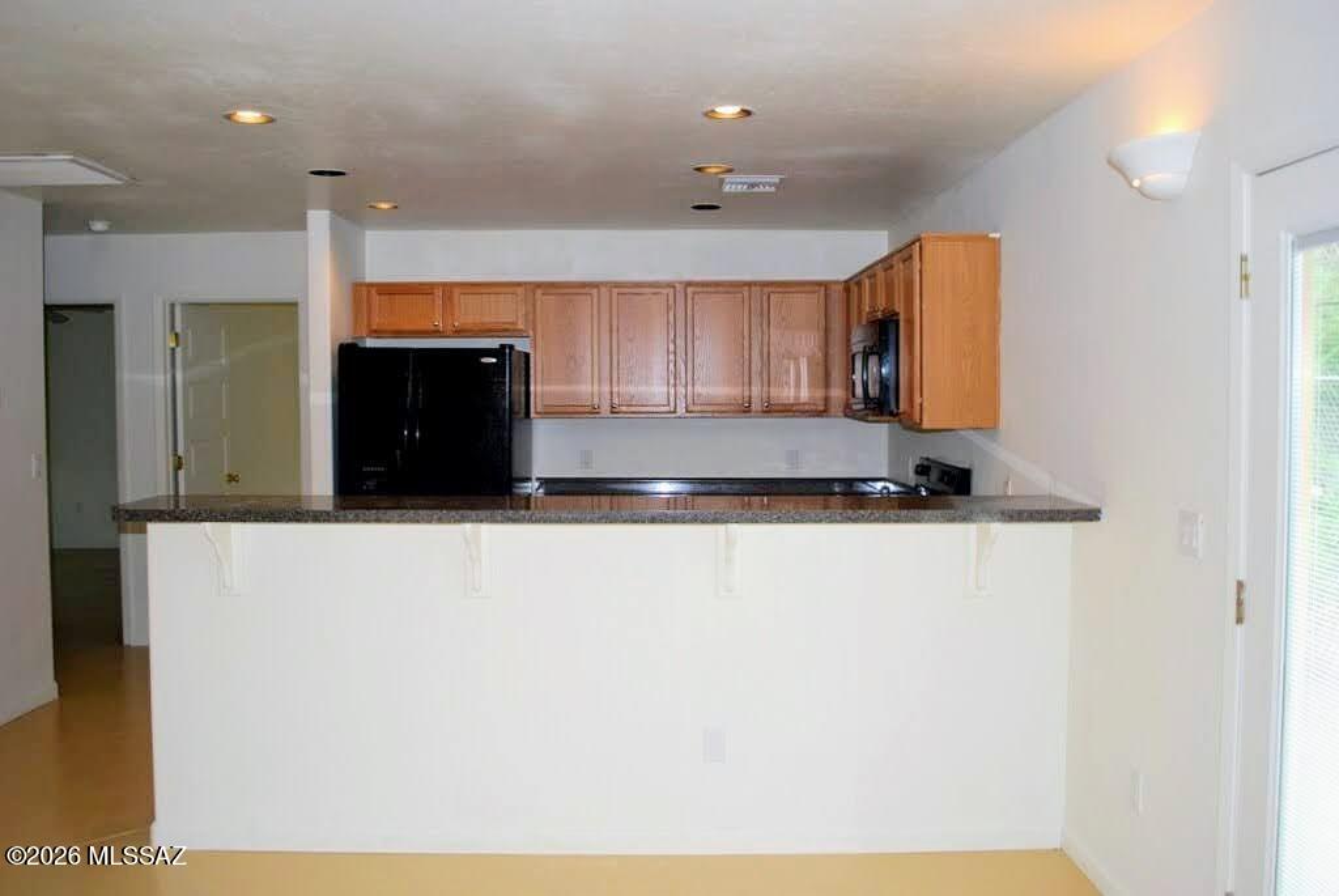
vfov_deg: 43.7
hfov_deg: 61.9
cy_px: 448
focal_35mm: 30
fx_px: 1117
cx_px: 670
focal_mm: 20
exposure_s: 1/60
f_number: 3.8
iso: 200
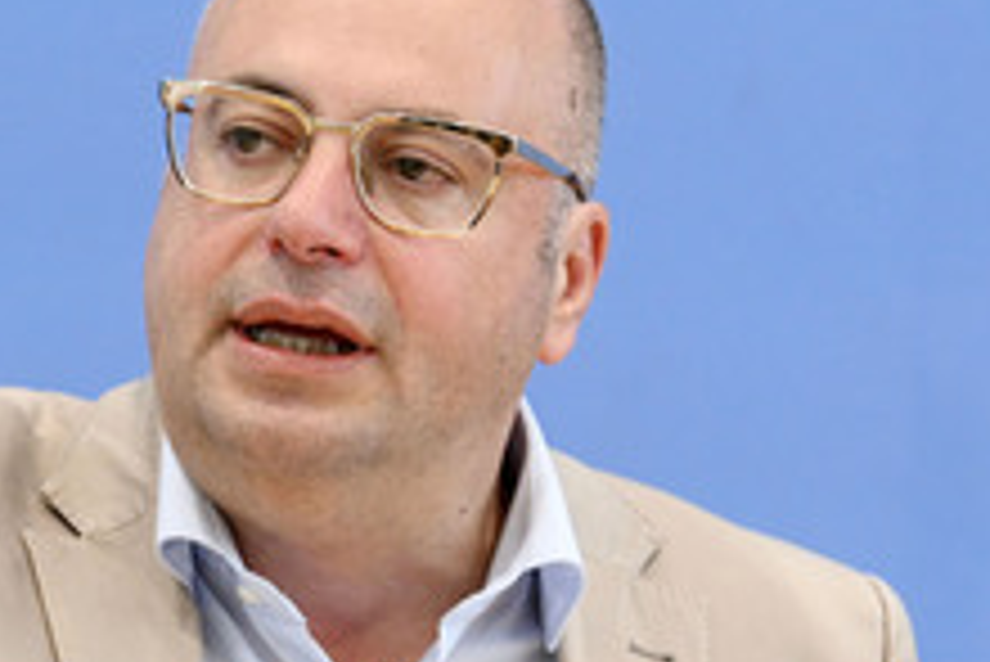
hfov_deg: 9.1
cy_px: 432
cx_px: 70
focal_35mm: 225
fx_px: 6191
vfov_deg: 6.1
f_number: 6.3
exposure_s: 1/500
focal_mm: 110
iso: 4000
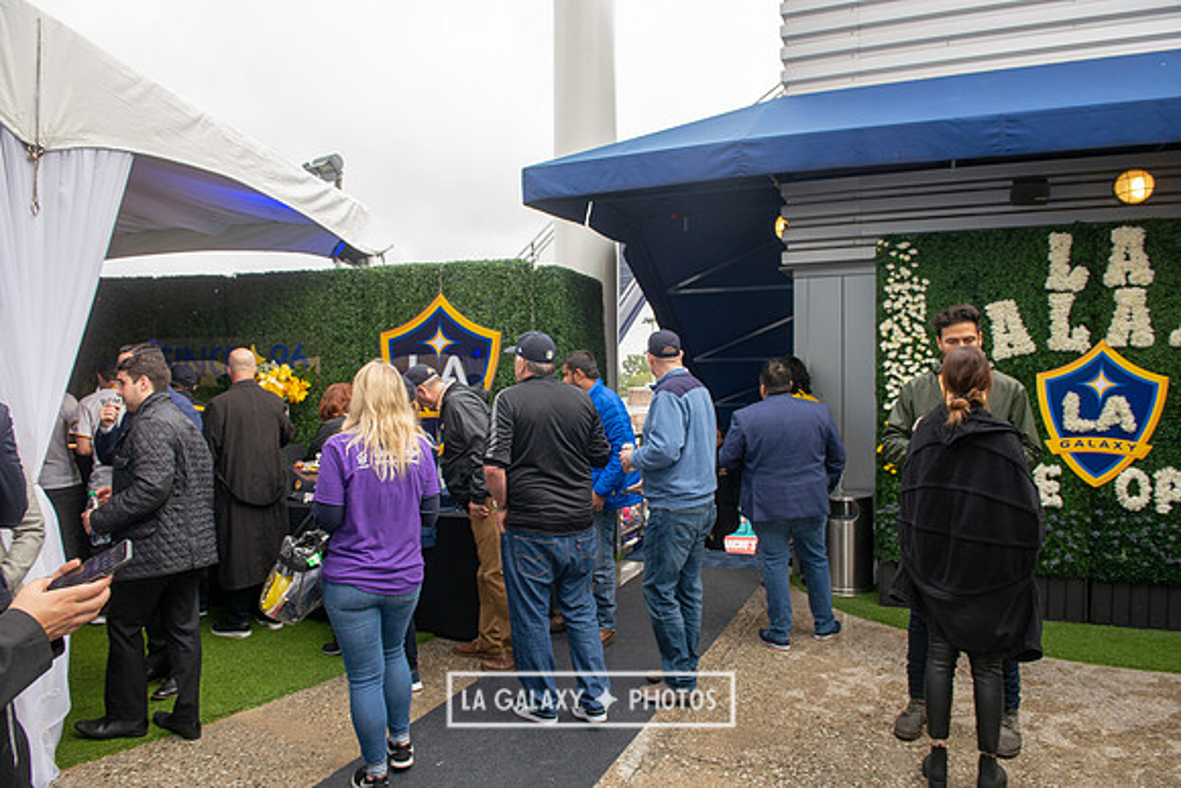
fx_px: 787
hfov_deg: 73.7
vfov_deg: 53.2
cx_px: 590
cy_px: 394
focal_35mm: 24
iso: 500
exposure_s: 1/200
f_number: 7.1
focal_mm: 24
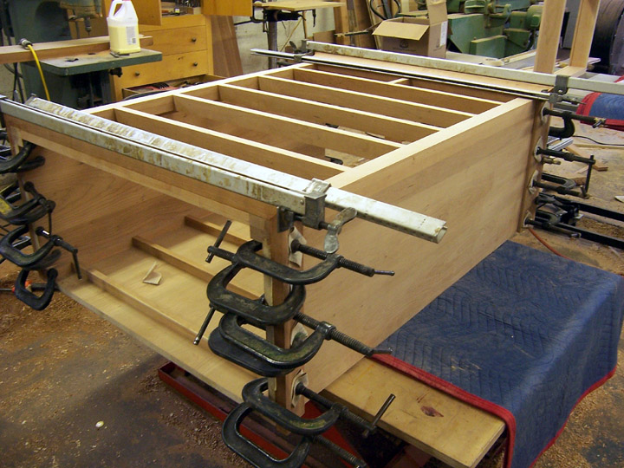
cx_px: 312
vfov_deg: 42.9
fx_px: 595
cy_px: 234
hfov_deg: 55.4
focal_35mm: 33
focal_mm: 5.5
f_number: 3.4
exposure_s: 1/15
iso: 140
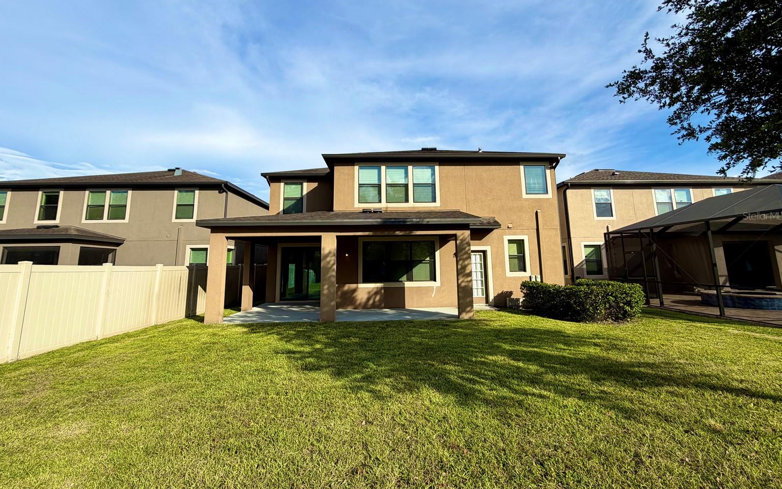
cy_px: 216
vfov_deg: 74.5
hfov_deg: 101.5
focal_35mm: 15
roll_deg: +0.7
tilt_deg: +8.9
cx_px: 394
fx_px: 320
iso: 20
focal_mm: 2.22
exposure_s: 1/955
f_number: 2.2
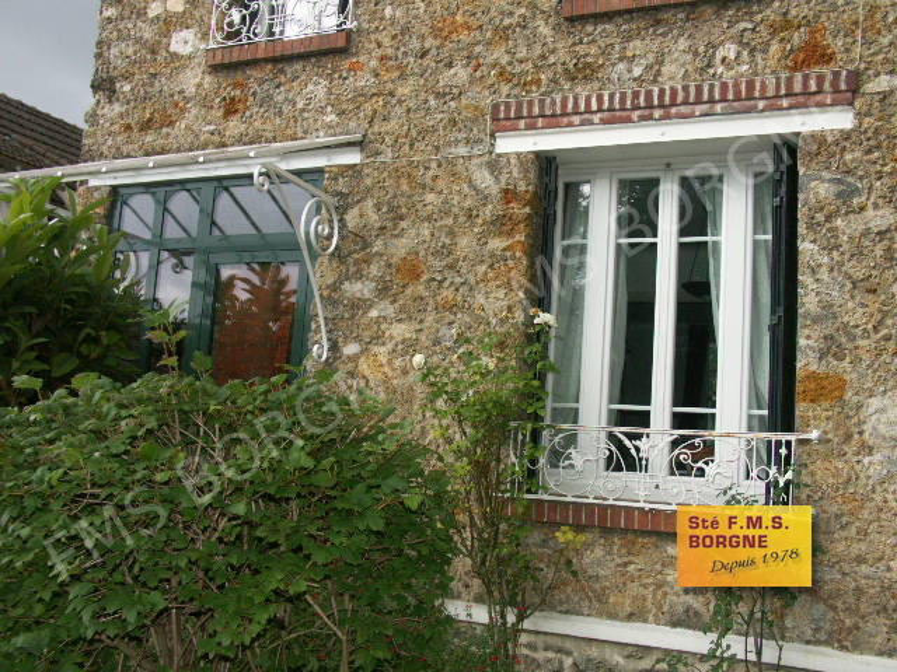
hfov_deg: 55.4
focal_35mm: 33
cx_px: 448
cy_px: 336
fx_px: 855
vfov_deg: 42.9
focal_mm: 8.4
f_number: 2.8
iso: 100
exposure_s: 1/320
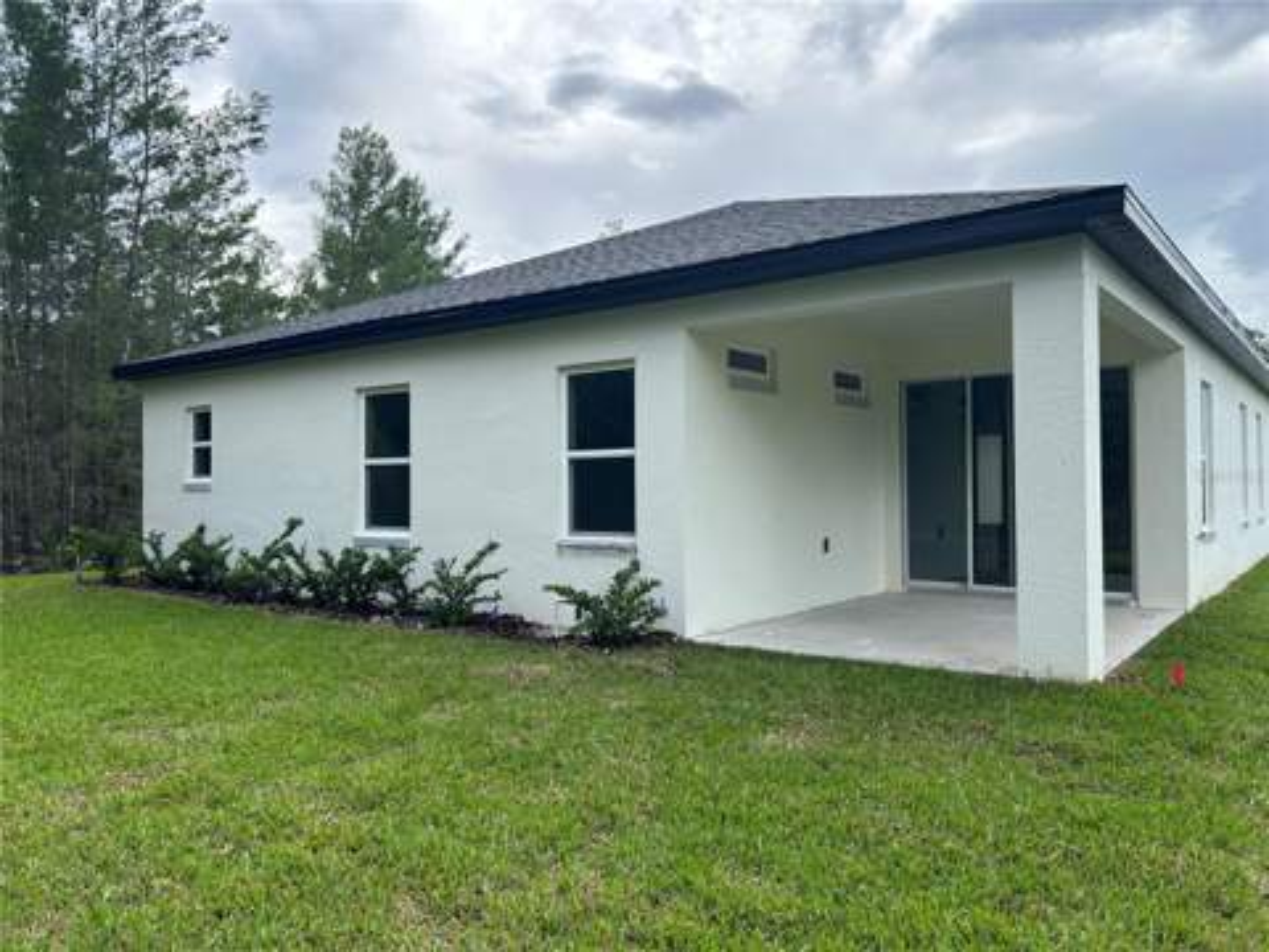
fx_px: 953
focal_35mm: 26
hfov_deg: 67.3
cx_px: 634
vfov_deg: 53.1
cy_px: 476
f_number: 1.5
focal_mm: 5.7
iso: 50
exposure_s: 1/1266
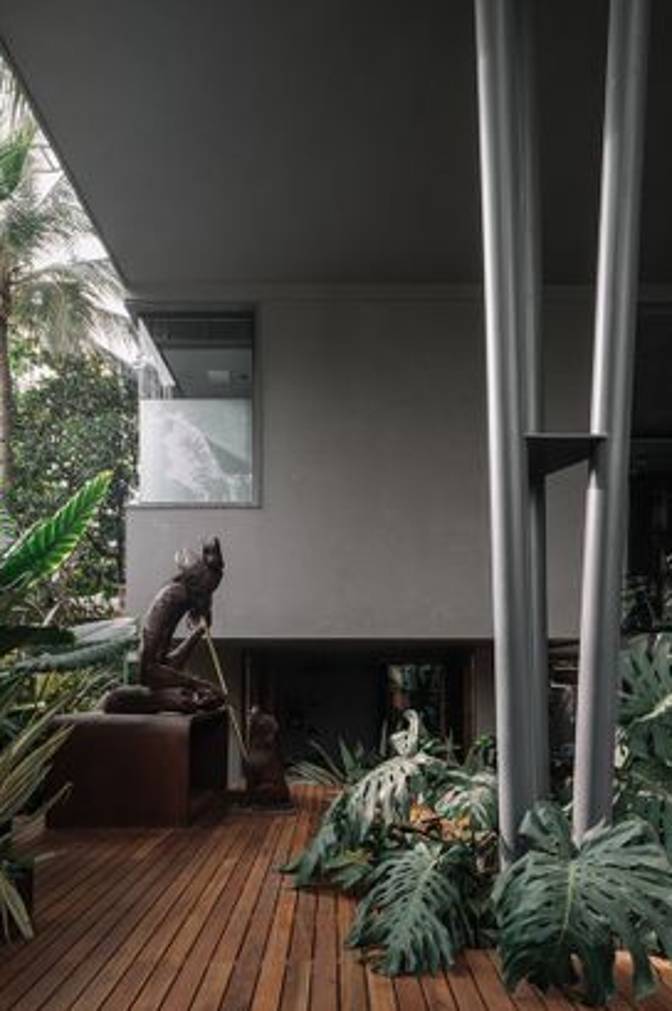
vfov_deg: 84.0
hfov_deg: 61.8
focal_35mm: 20
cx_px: 330
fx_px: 561
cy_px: 487
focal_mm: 19
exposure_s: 1/20
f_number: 10
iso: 100
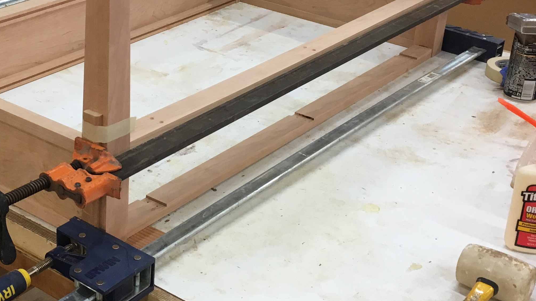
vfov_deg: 19.0
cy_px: 74
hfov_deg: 32.8
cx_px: 150
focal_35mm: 63
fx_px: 895
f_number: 2.2
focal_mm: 4.15
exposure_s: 1/30
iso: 64
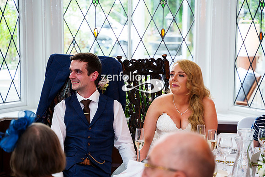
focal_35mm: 77
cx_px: 139
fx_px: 570
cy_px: 86
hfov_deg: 26.2
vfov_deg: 17.6
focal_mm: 72
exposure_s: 1/250
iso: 1600
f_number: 3.5
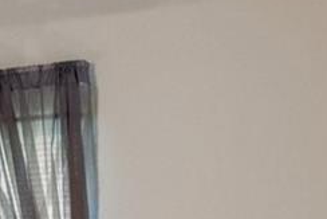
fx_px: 1072
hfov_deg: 14.4
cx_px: -332
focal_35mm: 118
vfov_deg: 11.4
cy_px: 271
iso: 640
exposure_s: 1/2
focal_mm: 12
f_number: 8
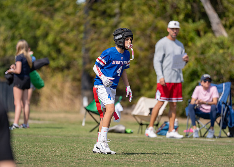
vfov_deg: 4.8
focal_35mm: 297
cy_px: 82
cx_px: 121
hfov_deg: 6.8
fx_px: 1973
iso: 100
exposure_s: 1/1600
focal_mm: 200
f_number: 2.8
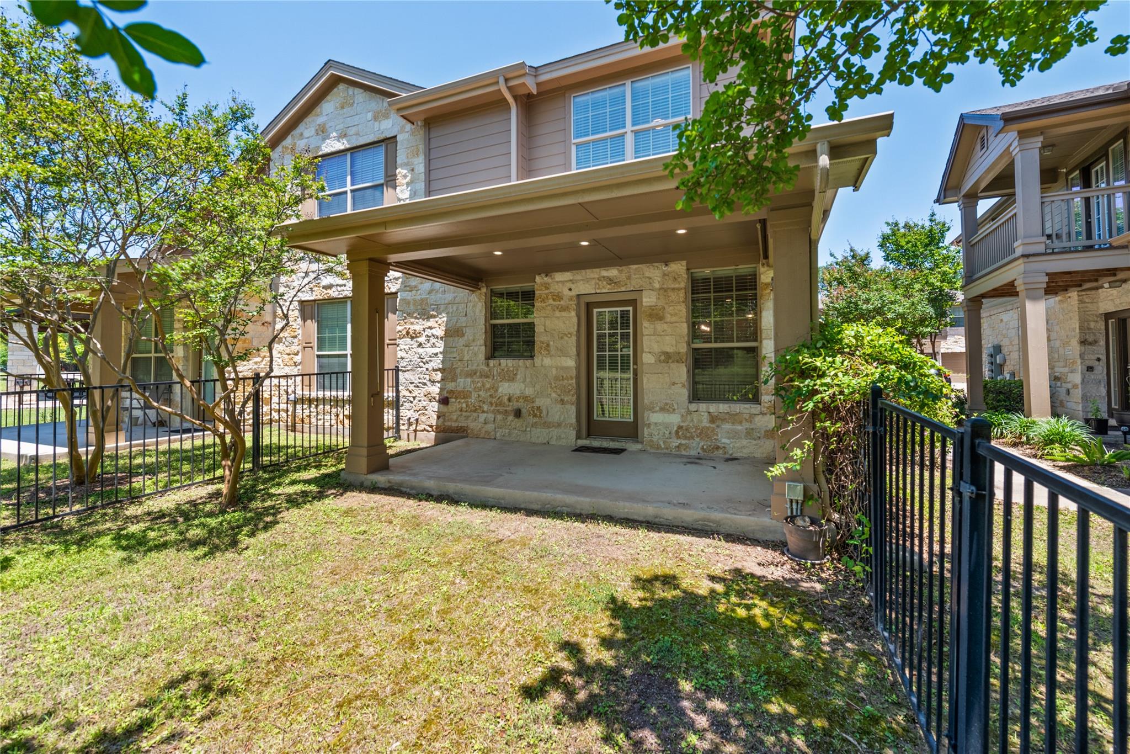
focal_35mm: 15
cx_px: 565
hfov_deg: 100.4
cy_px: 377
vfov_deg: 77.3
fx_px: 471
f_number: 8
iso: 400
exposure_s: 1/500
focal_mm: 15
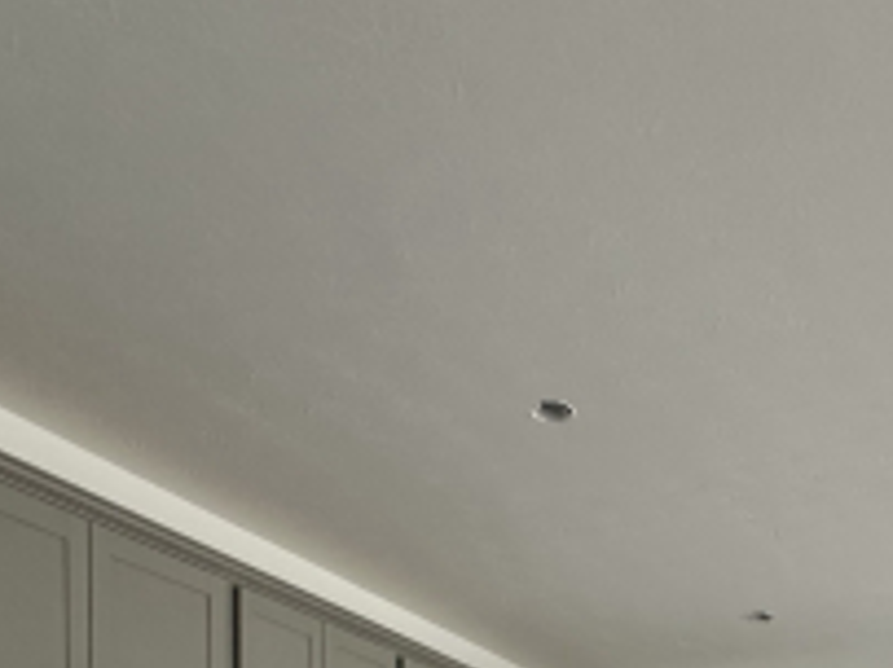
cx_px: 680
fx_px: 1186
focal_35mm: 46
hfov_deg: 40.0
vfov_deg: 24.9
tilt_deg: -1.4
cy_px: 976
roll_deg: +0.4
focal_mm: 2.22
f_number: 2.2
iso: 320
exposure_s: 1/99
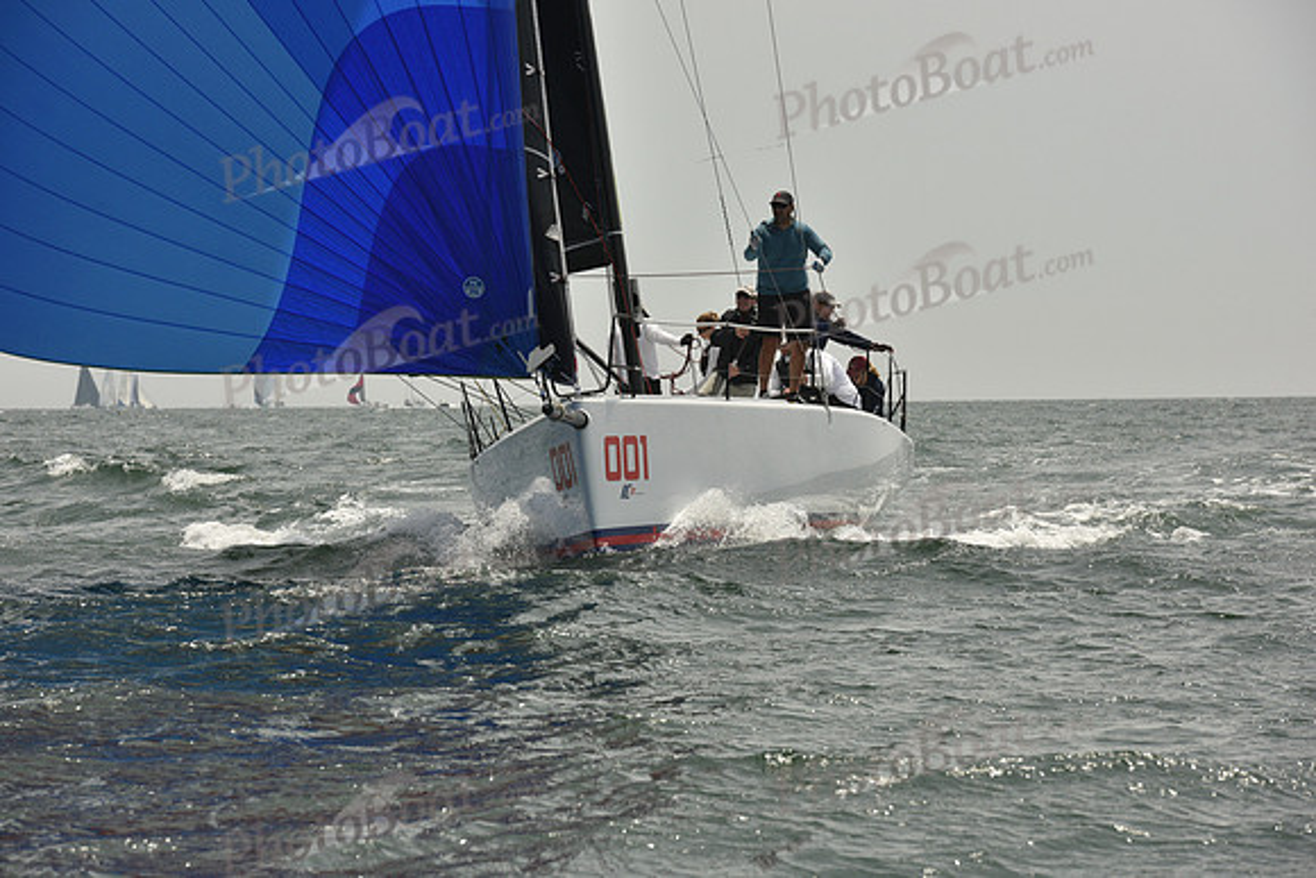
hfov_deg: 11.7
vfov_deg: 7.9
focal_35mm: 175
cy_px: 439
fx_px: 6398
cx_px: 658
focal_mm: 175
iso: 400
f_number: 11
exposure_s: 1/1600
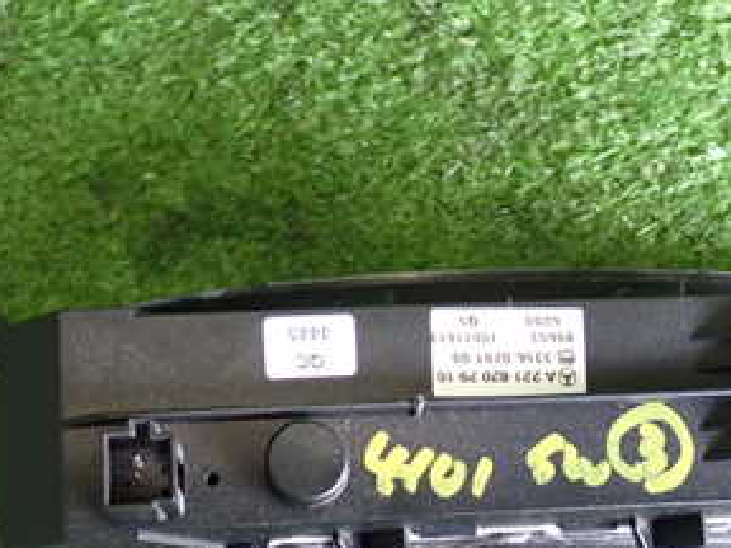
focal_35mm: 75
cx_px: 424
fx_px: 1584
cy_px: 447
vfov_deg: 19.4
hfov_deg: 26.0
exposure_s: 1/40
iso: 500
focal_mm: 6.37
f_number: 2.5
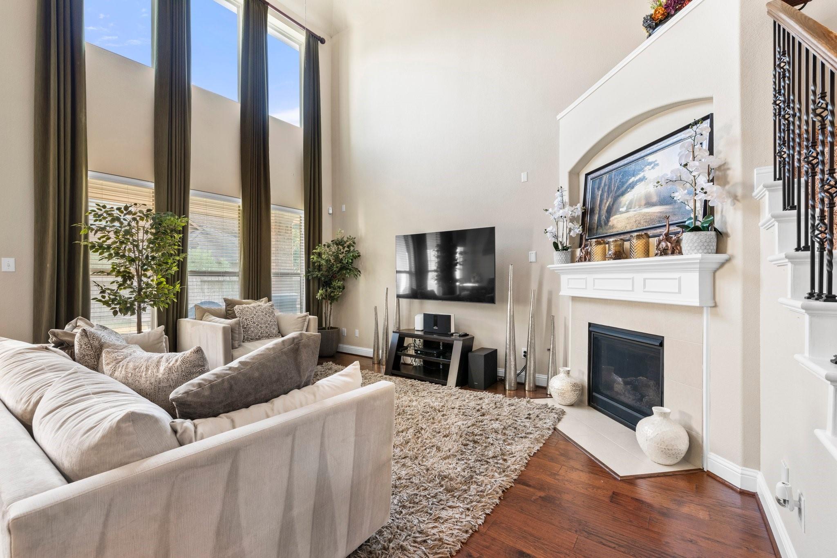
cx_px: 418
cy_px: 279
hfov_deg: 100.4
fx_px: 349
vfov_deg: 77.3
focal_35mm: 15
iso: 250
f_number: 9
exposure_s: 1
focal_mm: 15
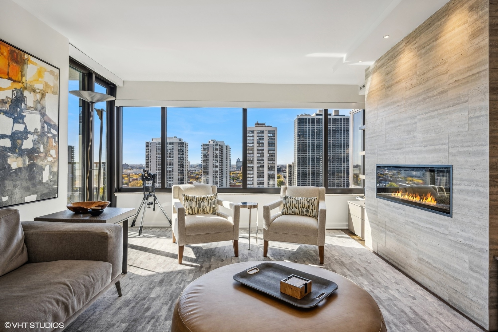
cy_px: 166
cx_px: 249
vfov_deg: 63.2
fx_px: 270
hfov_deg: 85.4
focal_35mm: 20
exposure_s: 1/30
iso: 200
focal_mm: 19.5
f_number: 9.5
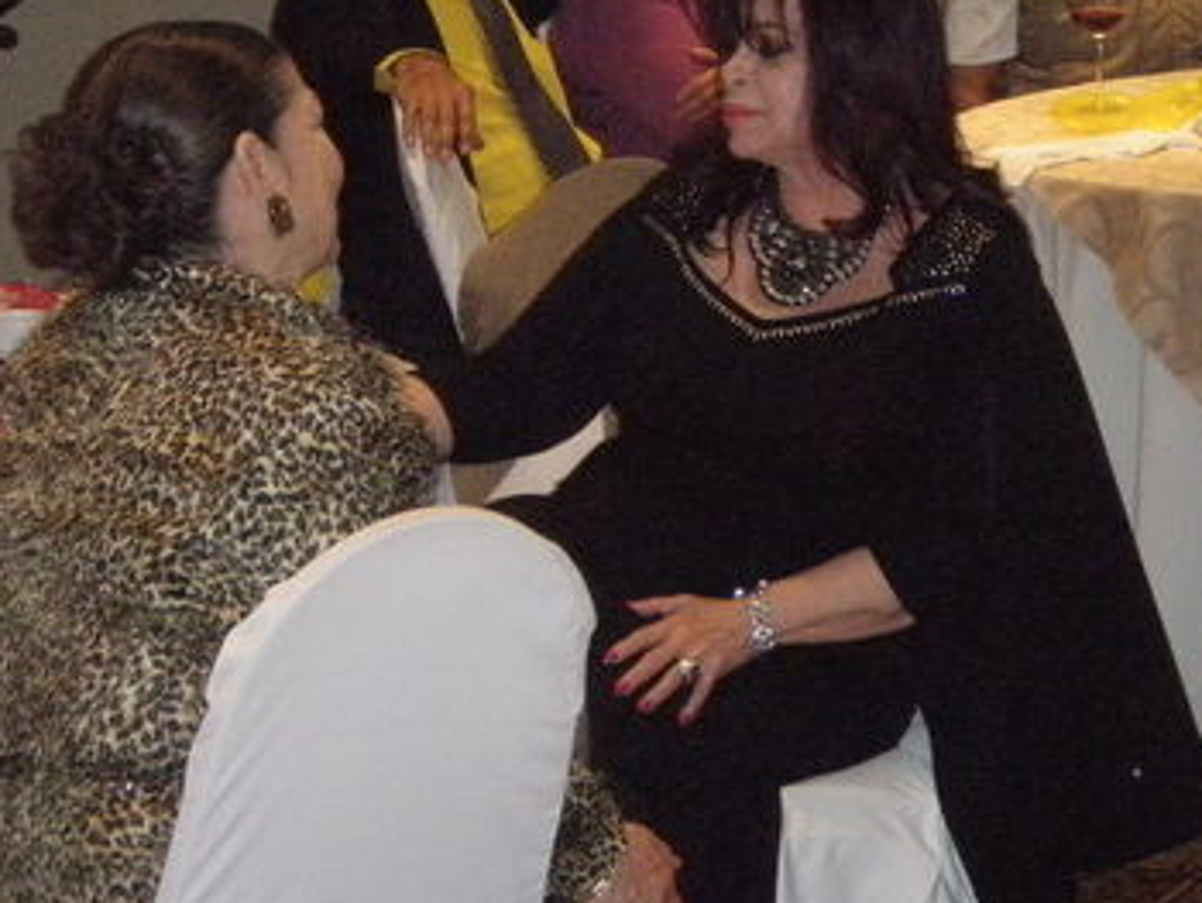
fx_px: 5525
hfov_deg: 12.4
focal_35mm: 159
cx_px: 814
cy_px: 127
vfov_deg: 9.3
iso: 800
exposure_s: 1/60
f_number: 4.3
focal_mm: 15.52
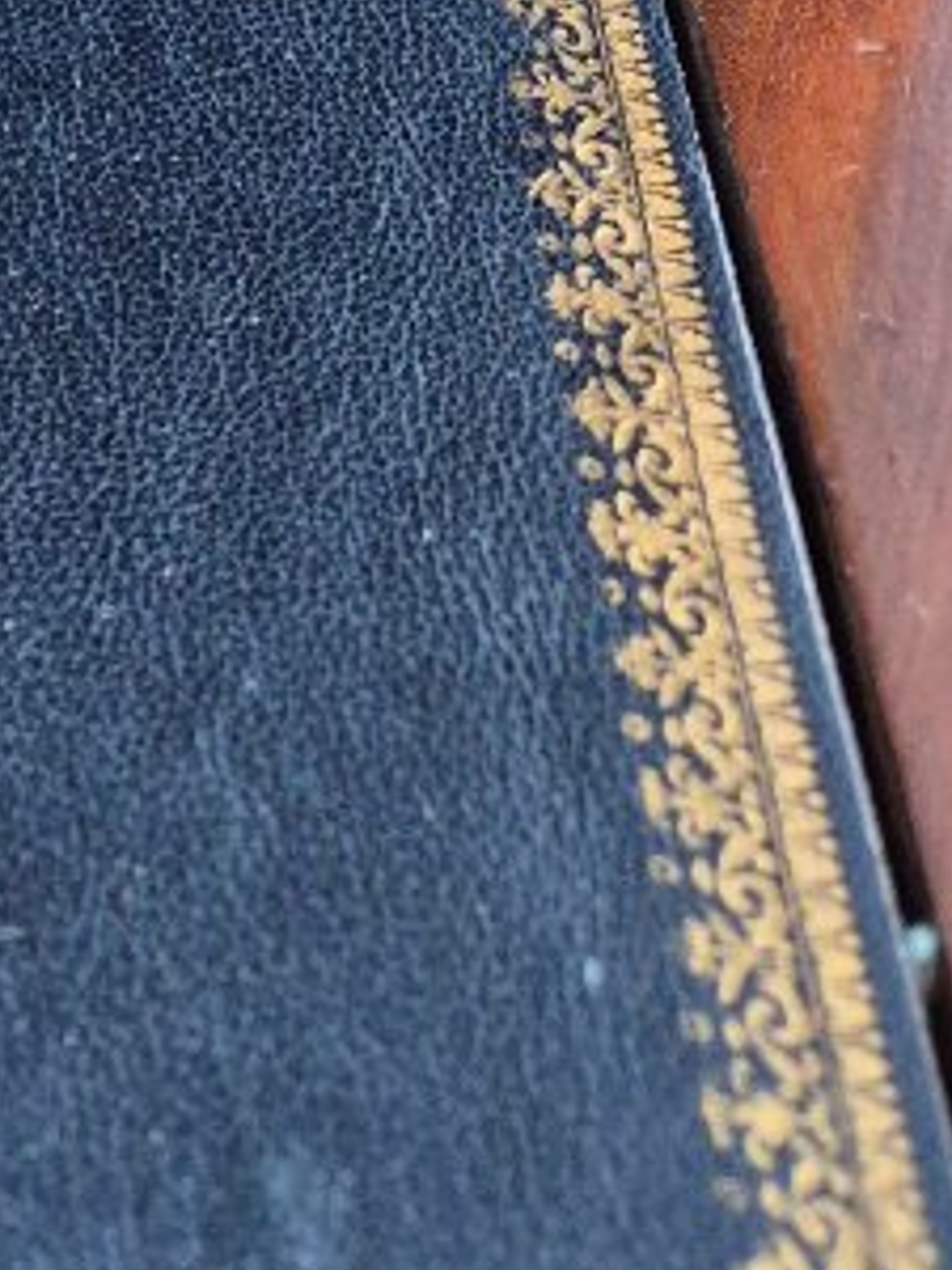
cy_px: -1245
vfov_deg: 16.4
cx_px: -656
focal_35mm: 92
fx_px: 3374
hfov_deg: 14.5
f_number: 1.8
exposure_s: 1/100
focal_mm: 5.4
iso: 640
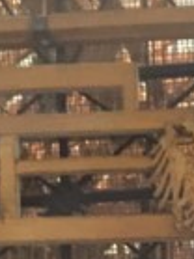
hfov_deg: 8.8
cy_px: 561
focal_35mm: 167
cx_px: 226
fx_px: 1250
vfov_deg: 10.6
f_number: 2.2
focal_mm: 4.15
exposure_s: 1/17
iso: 500
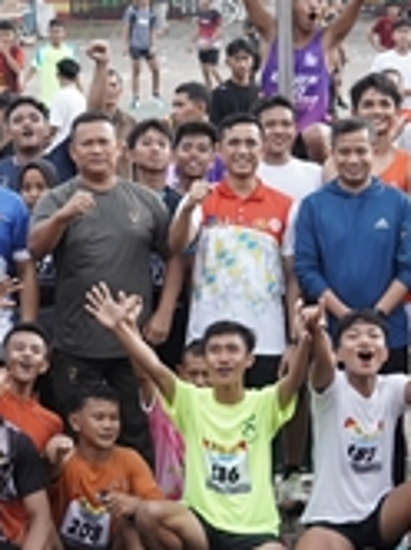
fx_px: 2476
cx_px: 268
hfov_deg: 9.5
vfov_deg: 12.7
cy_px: 247
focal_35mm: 156
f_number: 4
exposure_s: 1/500
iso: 400
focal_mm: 28
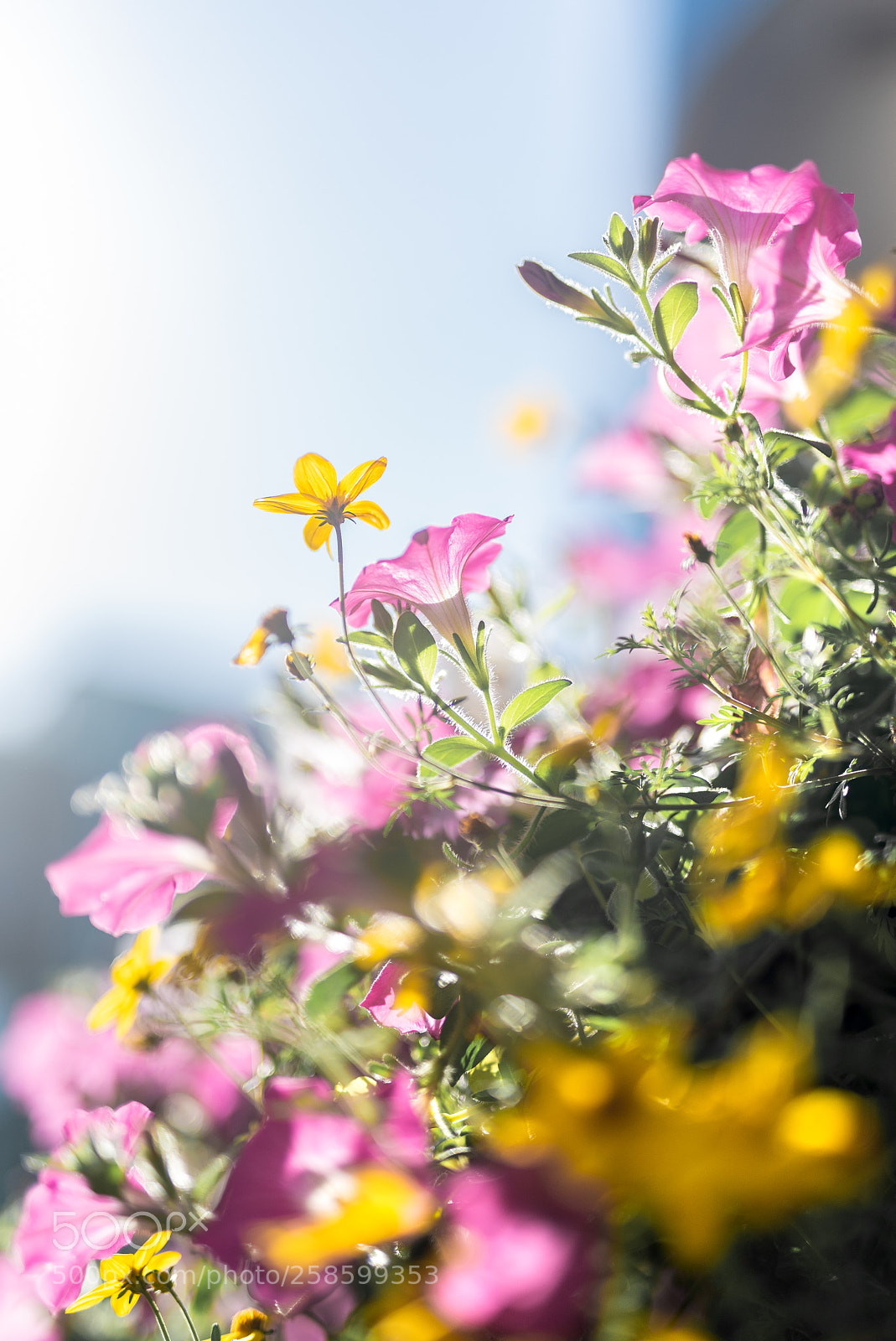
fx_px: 1864
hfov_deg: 27.0
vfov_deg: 39.6
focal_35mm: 50
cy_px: 670
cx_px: 448
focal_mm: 50
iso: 100
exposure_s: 1/4000
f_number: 1.4
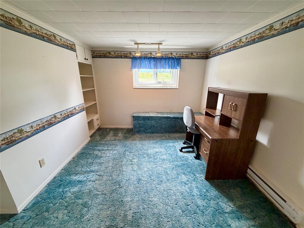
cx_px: 152
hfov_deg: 102.1
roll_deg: +0.2
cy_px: 114
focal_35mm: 14
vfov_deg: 85.7
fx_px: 123
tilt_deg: -16.7
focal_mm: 2.22
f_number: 2.2
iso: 250
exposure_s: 1/60
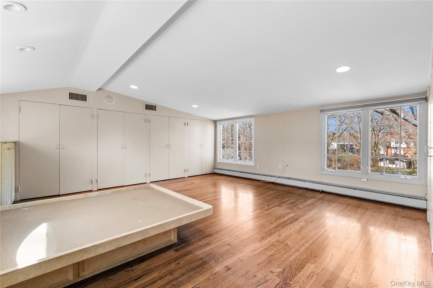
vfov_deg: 77.2
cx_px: 216
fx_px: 180
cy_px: 144
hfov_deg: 100.4
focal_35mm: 15
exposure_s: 1/30
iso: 500
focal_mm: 15
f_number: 8
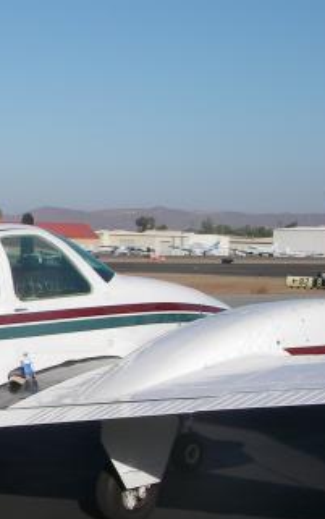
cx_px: -168
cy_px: 276
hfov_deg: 13.3
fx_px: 1316
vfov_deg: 22.3
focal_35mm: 93
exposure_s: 1/320
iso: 64
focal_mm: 7.3
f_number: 6.8
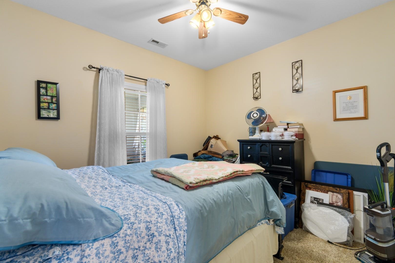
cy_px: 132
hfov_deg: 100.4
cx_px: 198
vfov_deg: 77.3
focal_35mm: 15
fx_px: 165
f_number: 4.5
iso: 100
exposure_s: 1/3
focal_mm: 10
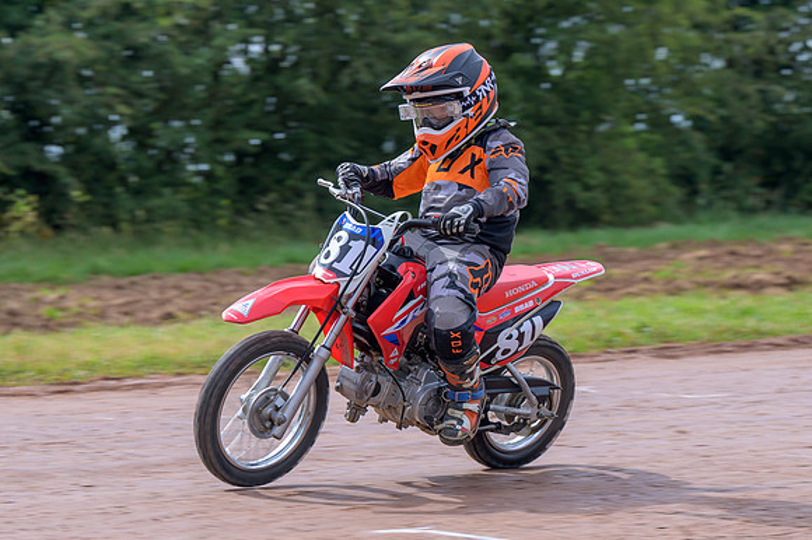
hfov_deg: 12.1
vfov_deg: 8.1
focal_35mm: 170
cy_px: 243
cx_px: 388
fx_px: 3836
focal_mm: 86
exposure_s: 1/320
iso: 64
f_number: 4
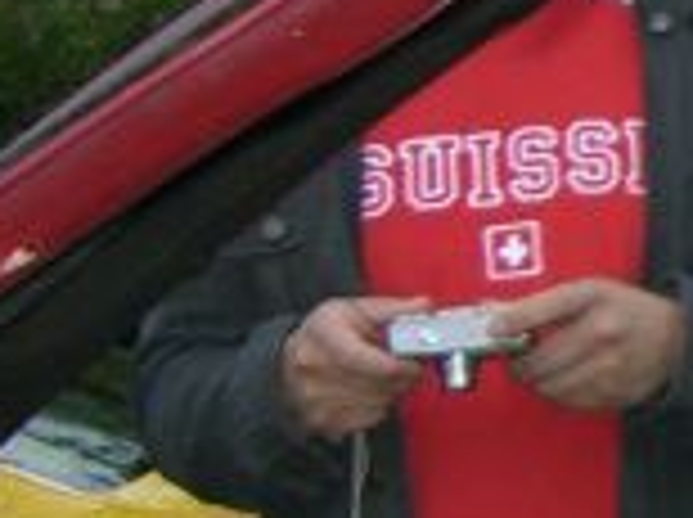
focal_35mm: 198
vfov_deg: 7.5
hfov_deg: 9.1
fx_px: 3958
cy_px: 311
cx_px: 1602
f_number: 2.7
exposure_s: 1/60
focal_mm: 6.2
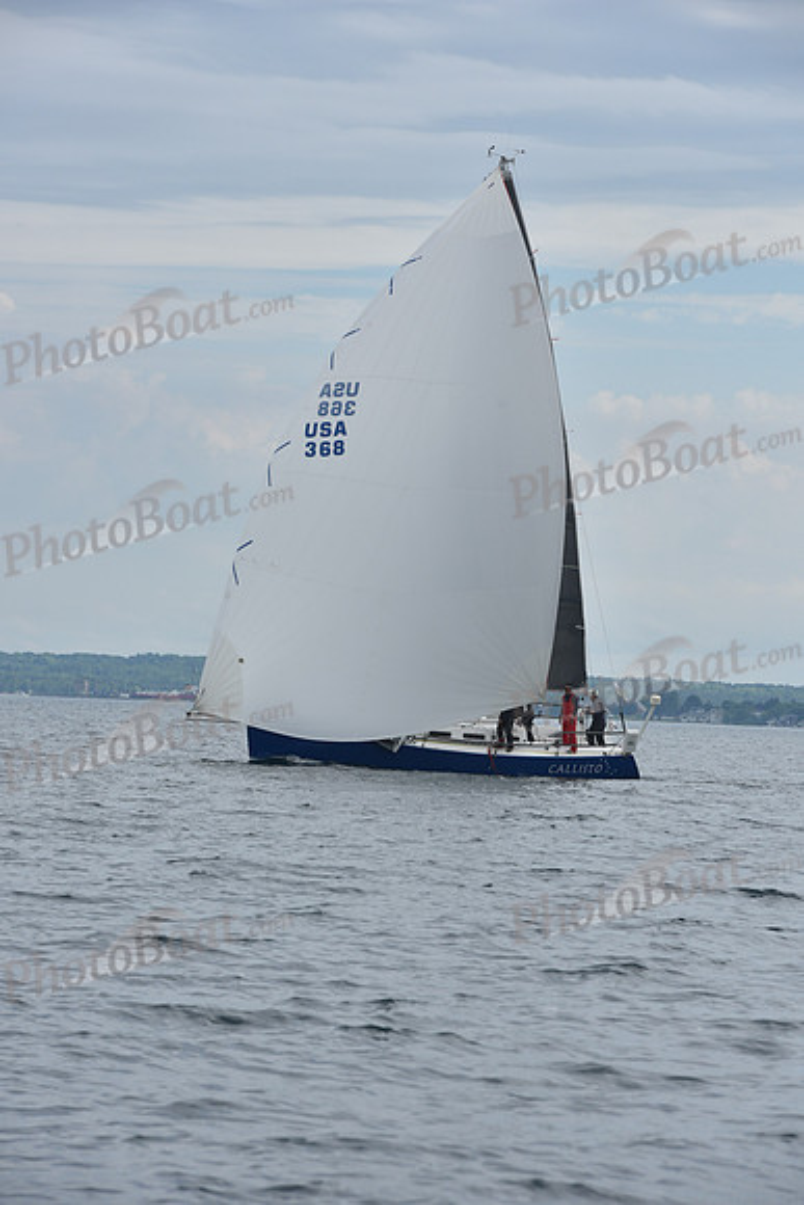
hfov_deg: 7.6
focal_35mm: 180
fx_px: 6026
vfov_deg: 11.4
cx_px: 402
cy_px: 602
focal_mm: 180
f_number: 10
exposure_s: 1/800
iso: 250
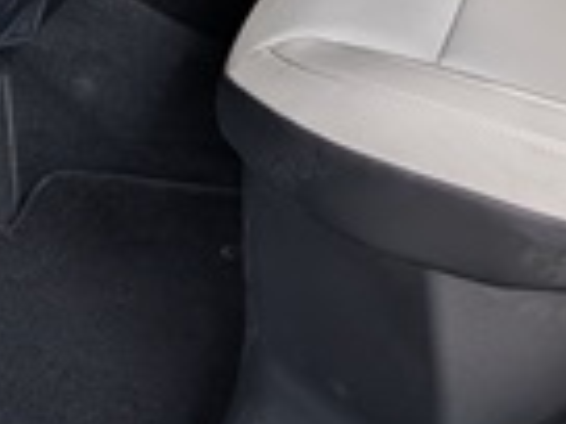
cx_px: 466
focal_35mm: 113
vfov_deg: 11.9
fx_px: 1848
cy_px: -387
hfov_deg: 17.3
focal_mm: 6.9
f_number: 1.68
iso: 18
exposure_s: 1/1127
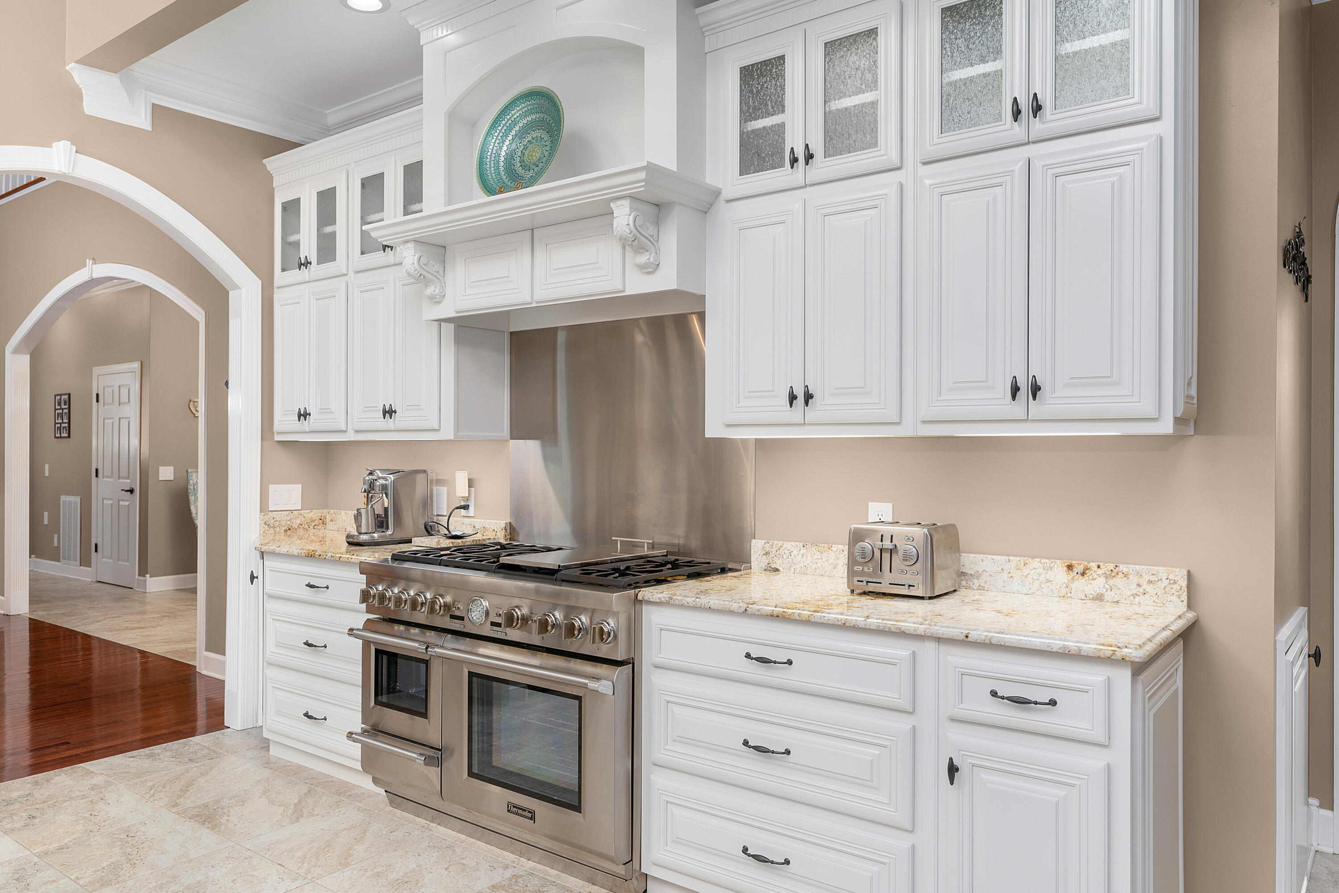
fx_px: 930
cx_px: 670
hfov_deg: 71.5
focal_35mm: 25
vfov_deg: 51.3
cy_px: 446
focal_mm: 25
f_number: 7.1
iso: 320
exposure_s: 1/20
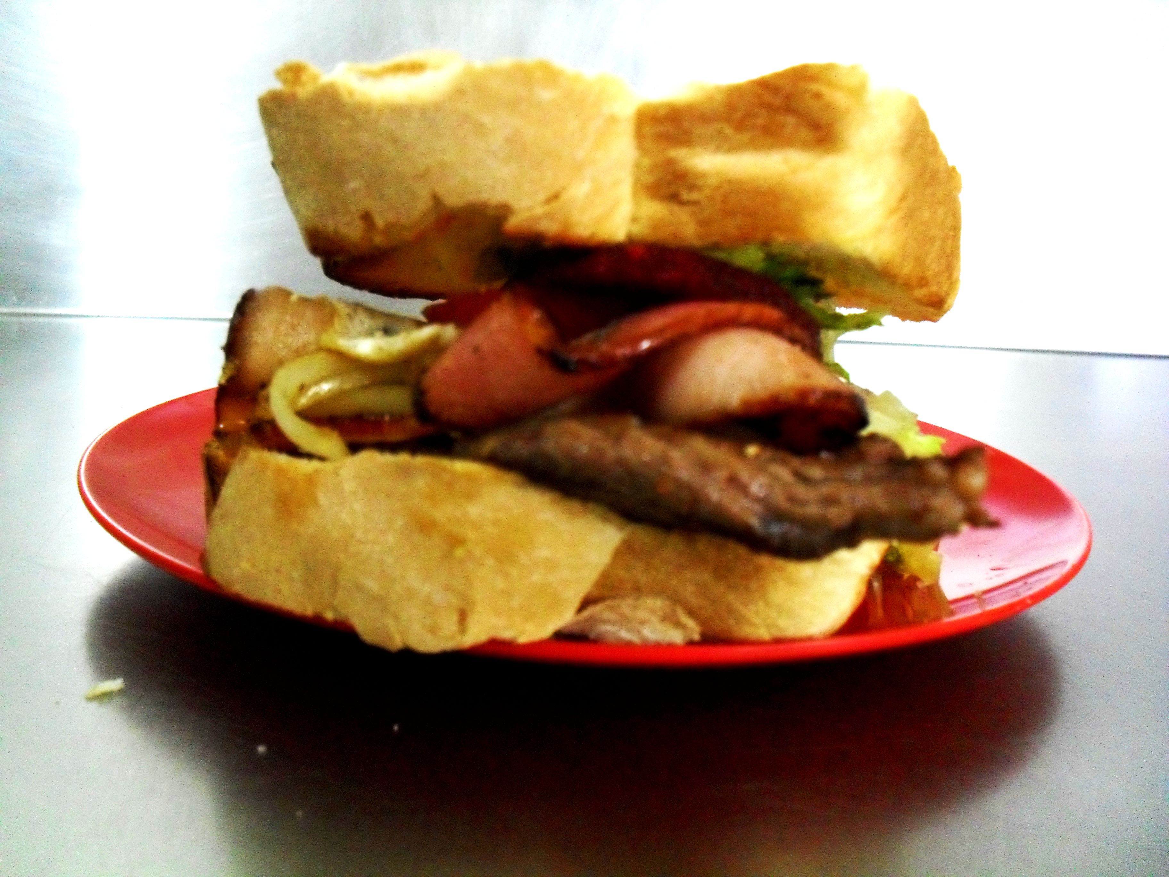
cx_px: 584
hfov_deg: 52.6
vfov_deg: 40.7
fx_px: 1182
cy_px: 438
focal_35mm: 35
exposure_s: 1/15
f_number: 3.2
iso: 400
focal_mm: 6.3
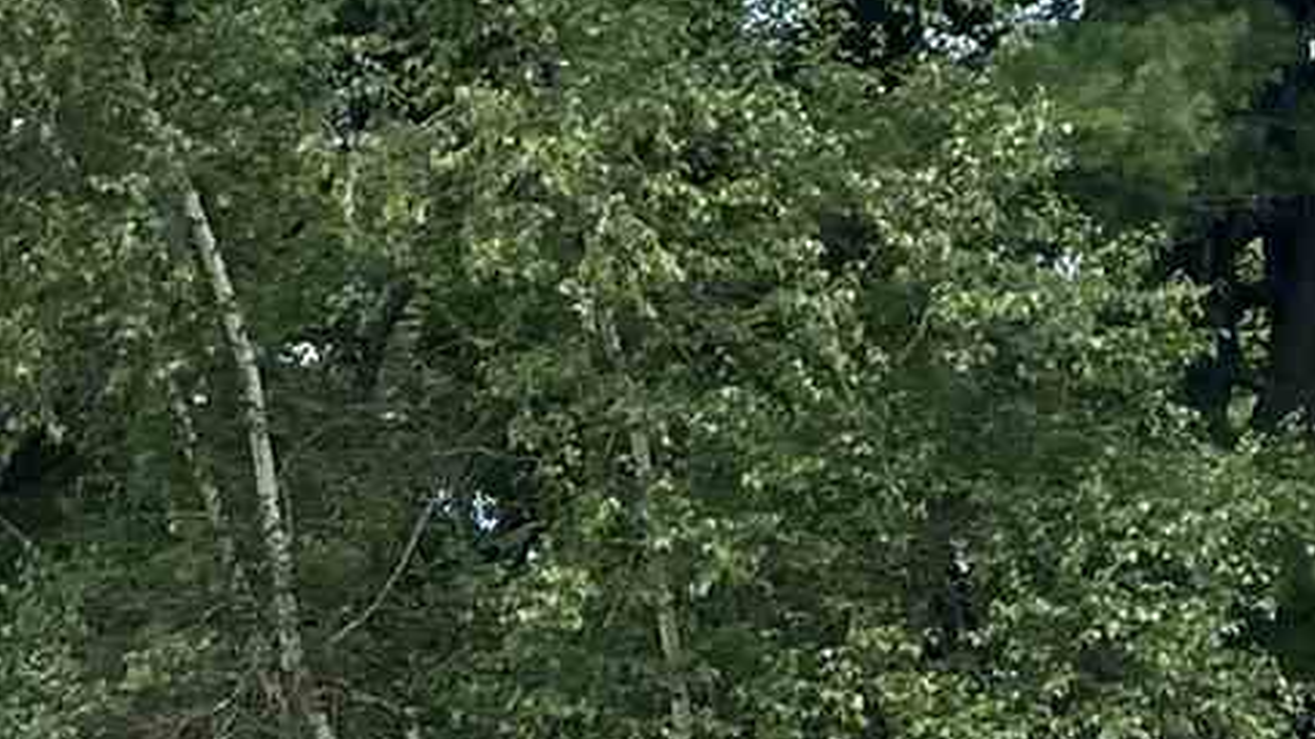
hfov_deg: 12.0
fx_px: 6239
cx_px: 560
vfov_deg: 6.7
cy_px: 1148
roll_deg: -1.6
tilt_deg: -0.1
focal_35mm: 179
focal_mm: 4.25
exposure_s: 1/1412
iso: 32
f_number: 1.8
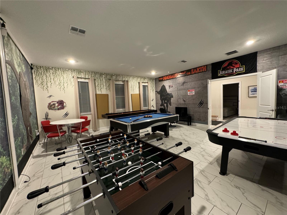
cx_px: 144
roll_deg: +2.7
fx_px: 116
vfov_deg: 85.7
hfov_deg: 102.1
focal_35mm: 14
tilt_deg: -4.6
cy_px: 108
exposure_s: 1/60
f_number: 2.2
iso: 800
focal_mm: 2.22
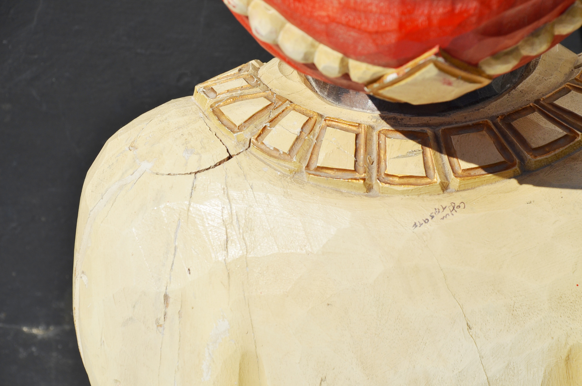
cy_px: 193
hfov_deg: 14.4
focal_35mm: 142
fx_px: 2299
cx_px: 291
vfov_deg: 9.6
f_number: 8
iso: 200
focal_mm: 95
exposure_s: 1/1000
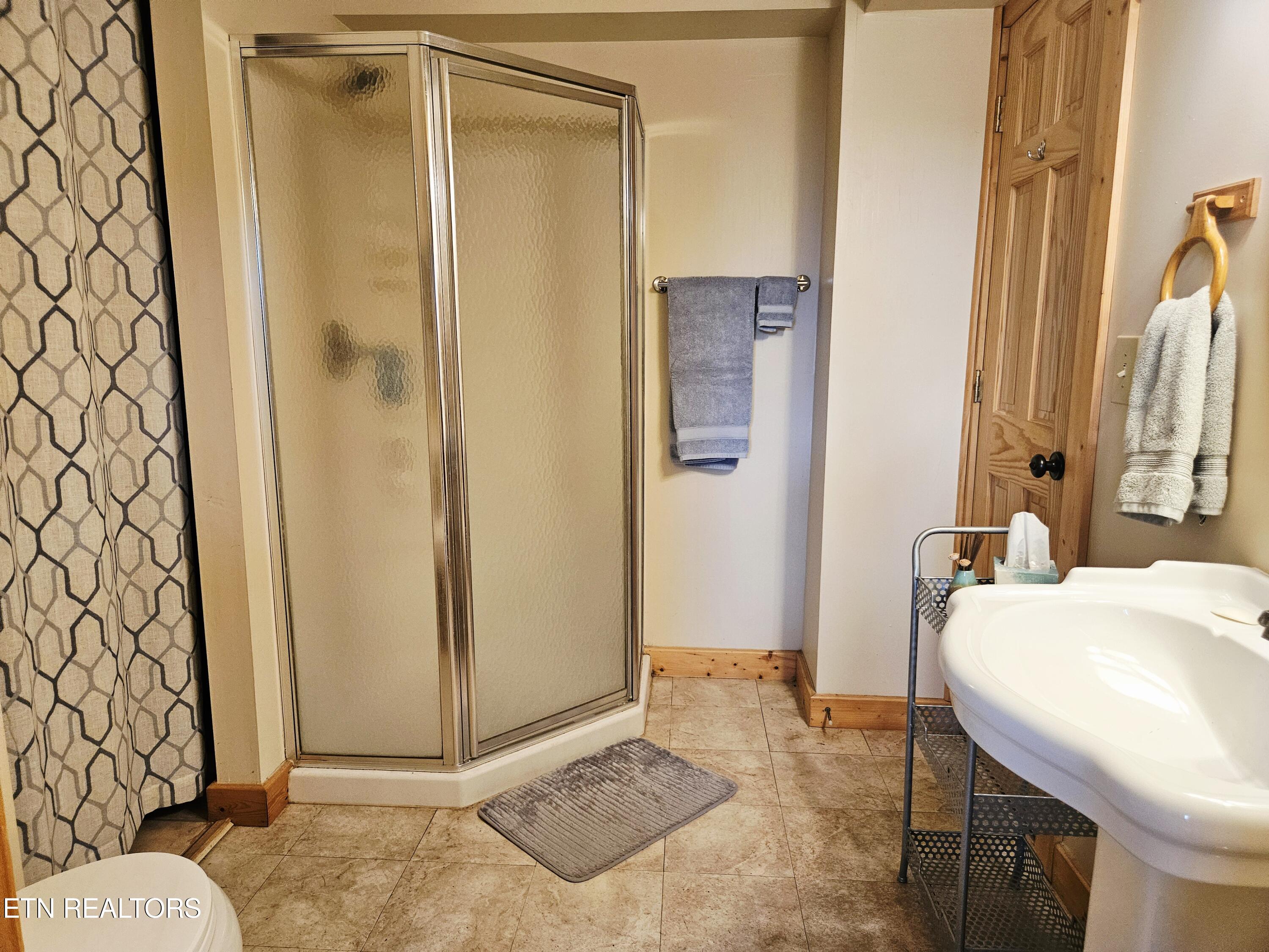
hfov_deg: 73.9
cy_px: 476
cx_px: 634
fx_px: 843
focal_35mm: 23
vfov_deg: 58.9
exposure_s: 1/120
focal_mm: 5.4
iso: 250
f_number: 1.8
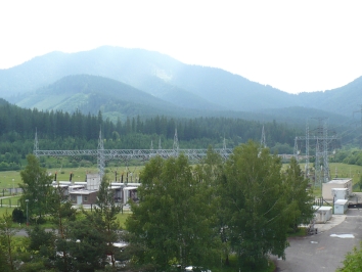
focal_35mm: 47
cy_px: 154
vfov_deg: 30.9
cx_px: 216
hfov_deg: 40.2
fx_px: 492
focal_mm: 6.1
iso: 100
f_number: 2.8
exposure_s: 1/400
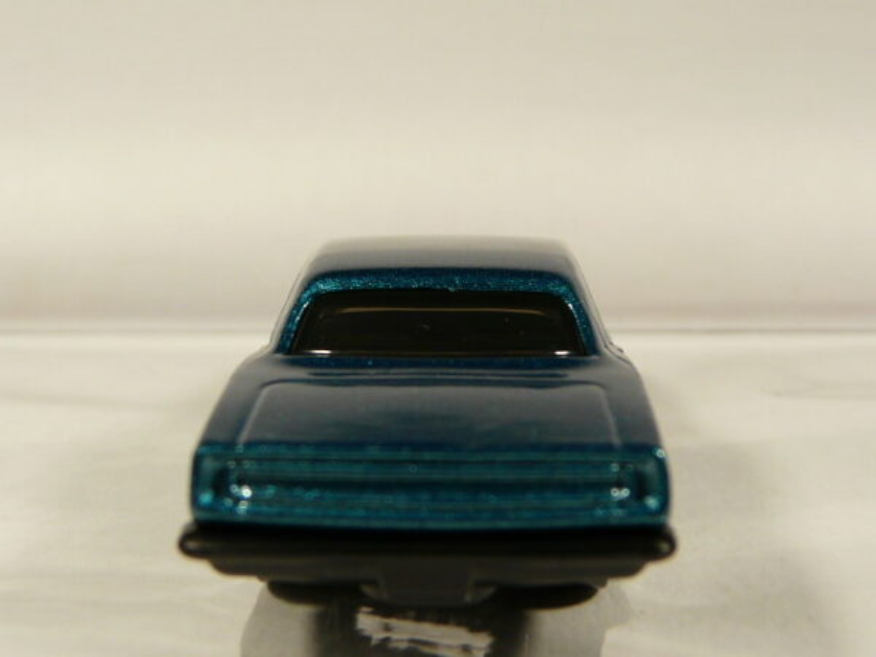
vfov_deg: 29.7
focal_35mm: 49
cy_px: 328
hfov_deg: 38.9
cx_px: 438
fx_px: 1240
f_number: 2.8
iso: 100
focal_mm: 5.1
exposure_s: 1/80
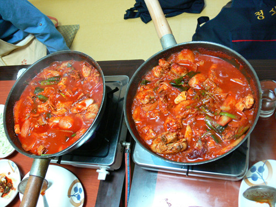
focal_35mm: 35
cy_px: 104
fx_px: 279
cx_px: 138
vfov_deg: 40.7
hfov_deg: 52.6
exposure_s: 1/8
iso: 200
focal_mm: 7.4
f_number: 2.8
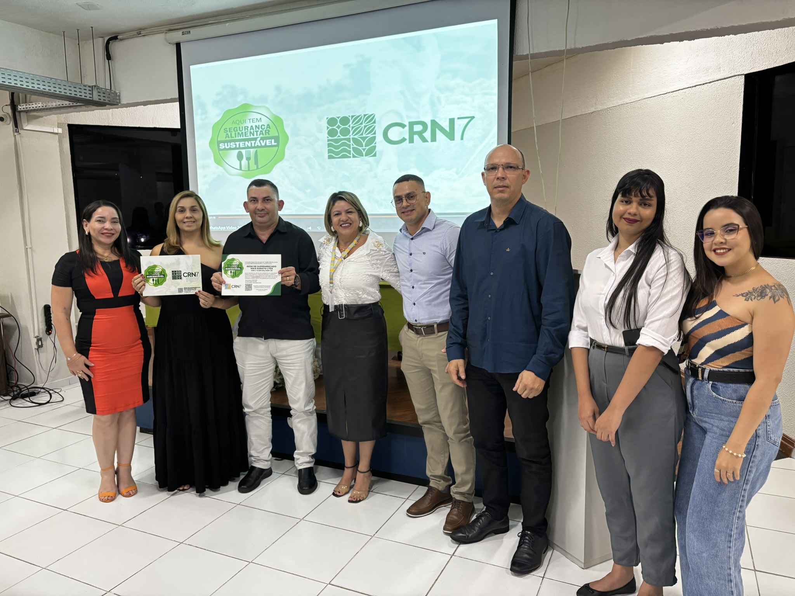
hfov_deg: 67.3
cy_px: 298
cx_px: 398
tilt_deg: -7.6
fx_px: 597
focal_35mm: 26
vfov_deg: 53.1
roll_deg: +1.1
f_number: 1.6
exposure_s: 1/60
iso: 200
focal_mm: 5.96
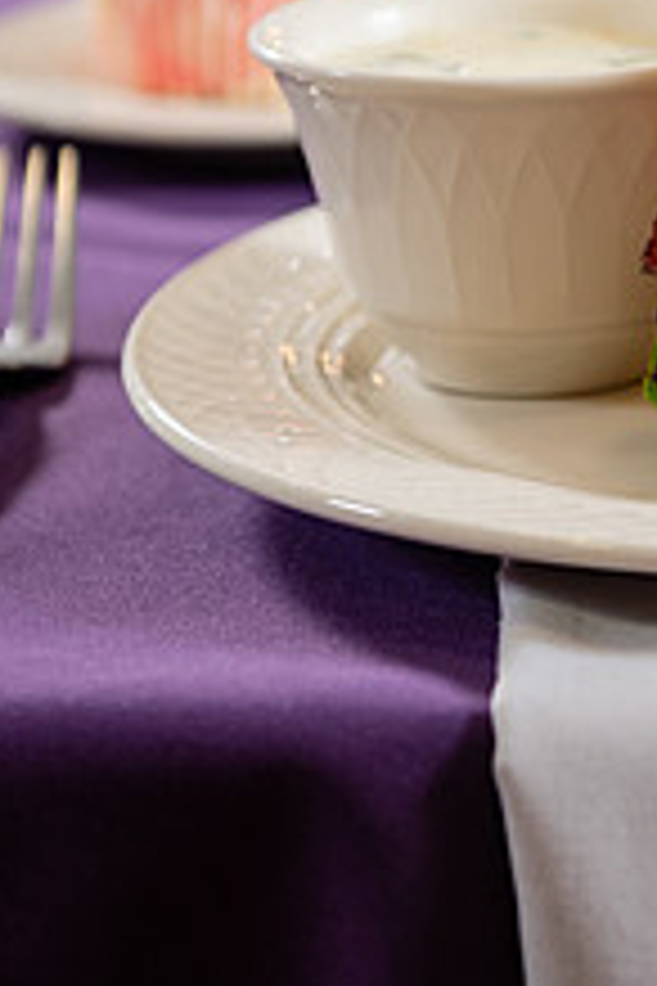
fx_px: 4790
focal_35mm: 175
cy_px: 227
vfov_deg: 11.7
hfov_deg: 7.8
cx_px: 778
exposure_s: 1/160
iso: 320
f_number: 3.5
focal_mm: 66
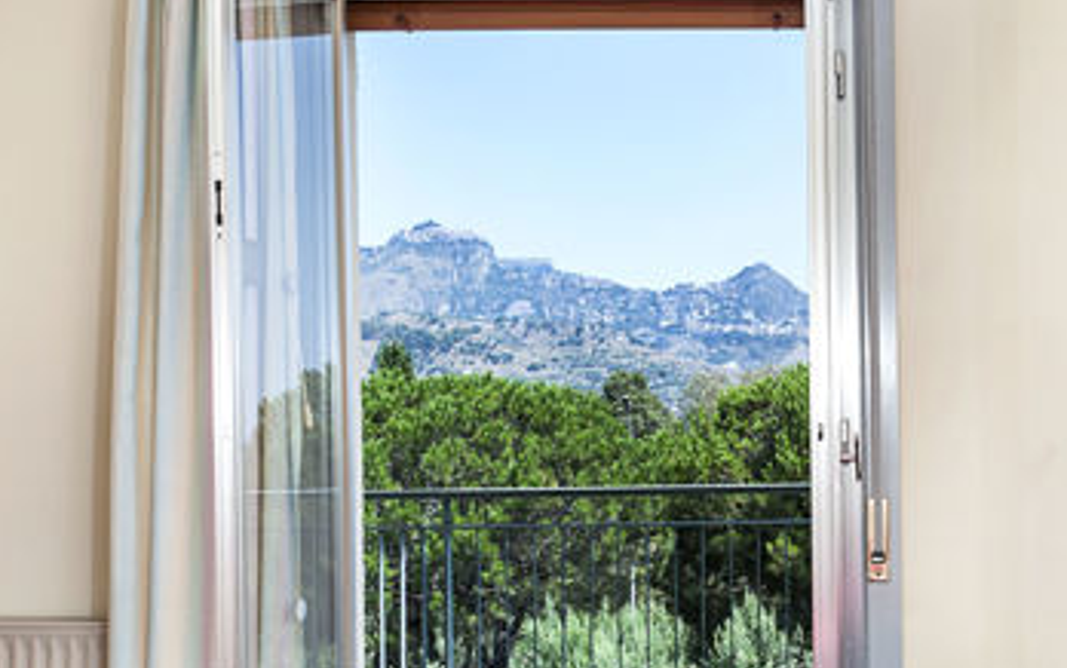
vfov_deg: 24.0
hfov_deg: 36.3
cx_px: 846
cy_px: 408
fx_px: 1571
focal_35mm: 54
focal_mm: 18
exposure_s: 1/200
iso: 200
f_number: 7.1
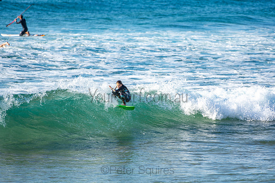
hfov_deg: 6.9
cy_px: 92
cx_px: 138
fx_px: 2292
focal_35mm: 300
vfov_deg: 4.6
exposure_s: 1/1250
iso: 100
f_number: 3.2
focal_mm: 200
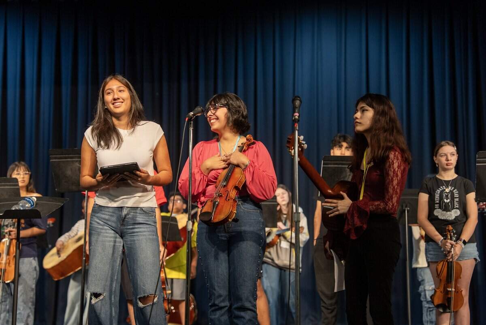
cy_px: 162
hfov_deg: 30.9
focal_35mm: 65
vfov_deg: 21.0
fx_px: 878
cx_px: 243
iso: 640
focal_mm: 65
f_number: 2.8
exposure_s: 1/100
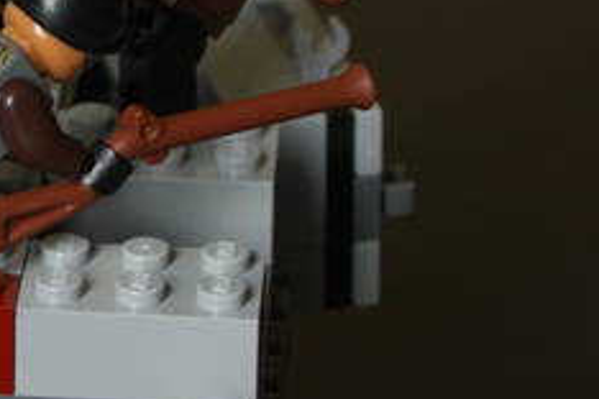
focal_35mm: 289
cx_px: -289
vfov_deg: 4.8
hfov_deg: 7.0
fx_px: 4808
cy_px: 246
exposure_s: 1/4
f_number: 8
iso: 100
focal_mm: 50
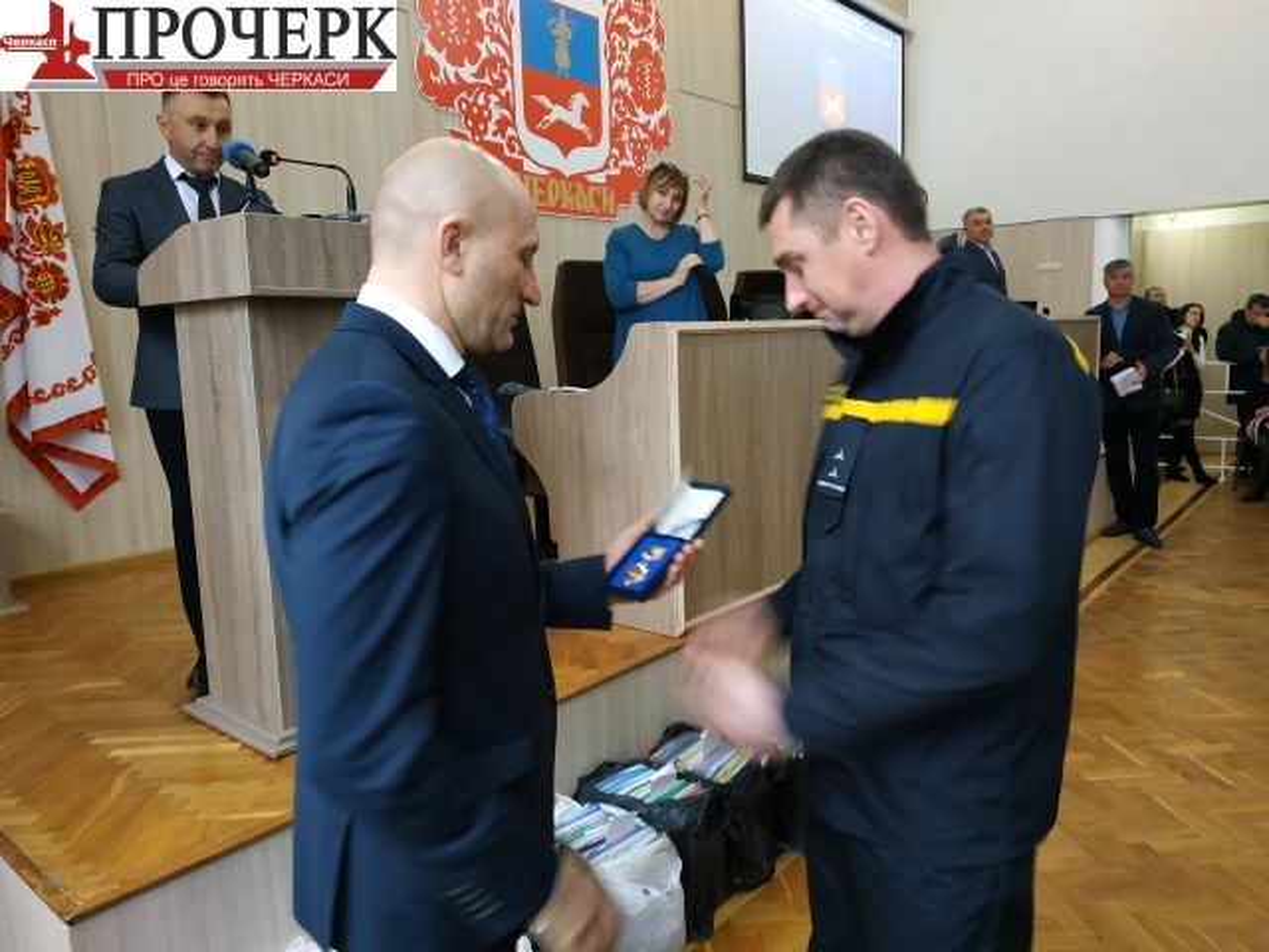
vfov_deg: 56.8
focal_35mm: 24
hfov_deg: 71.6
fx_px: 880
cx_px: 634
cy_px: 476
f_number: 1.9
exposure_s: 1/20
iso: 400
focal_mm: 3.94
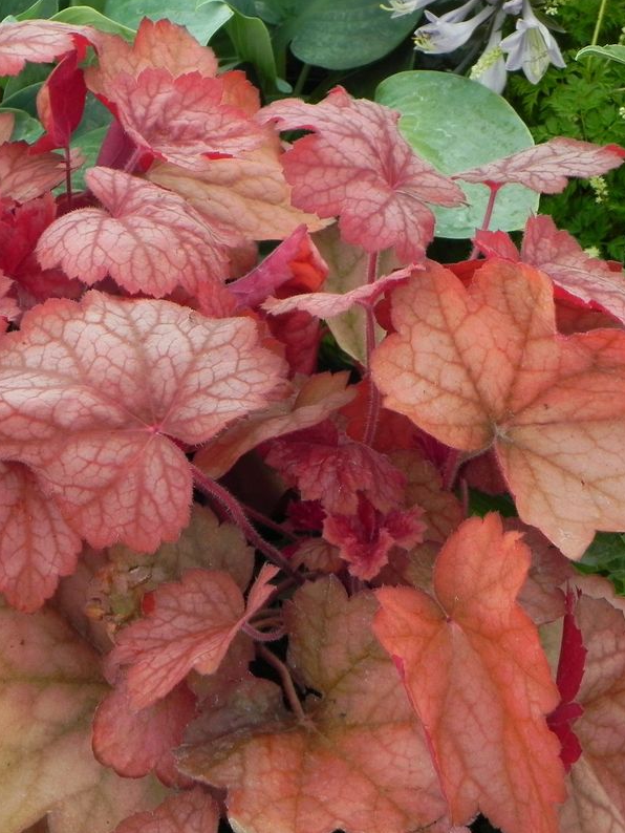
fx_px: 3393
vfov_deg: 14.0
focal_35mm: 141
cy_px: 415
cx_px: 150
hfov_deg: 10.5
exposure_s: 1/160
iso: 160
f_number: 5
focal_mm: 18.8
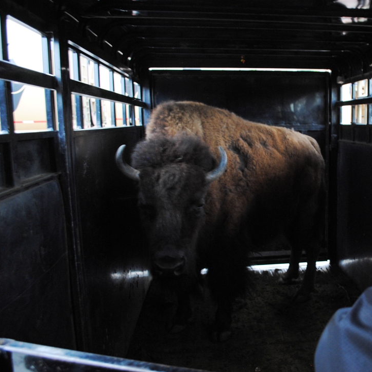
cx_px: 298
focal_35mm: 37
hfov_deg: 42.9
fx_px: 450
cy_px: 196
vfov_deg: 44.9
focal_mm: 18
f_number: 3.5
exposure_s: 1/8
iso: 400
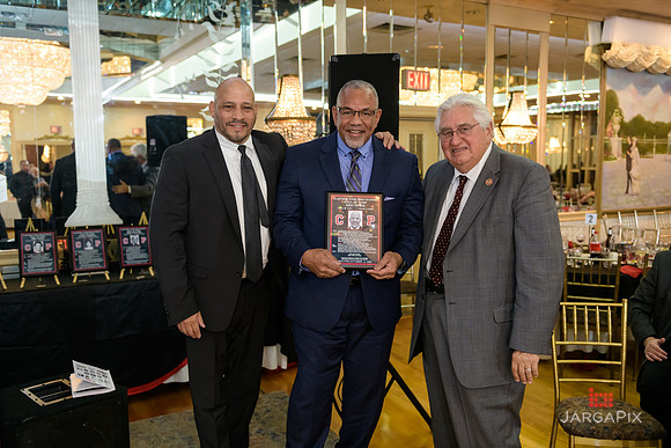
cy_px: 224
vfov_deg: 41.1
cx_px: 336
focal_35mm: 32
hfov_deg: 58.7
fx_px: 597
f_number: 3.2
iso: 1600
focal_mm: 32
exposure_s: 1/125
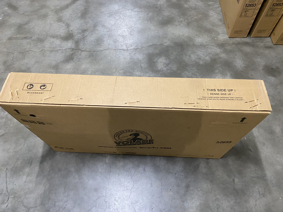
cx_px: 142
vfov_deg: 53.1
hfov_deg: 67.3
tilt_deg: -59.9
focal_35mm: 26
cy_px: 106
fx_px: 213
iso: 320
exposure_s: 1/50
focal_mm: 4.25
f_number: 1.8
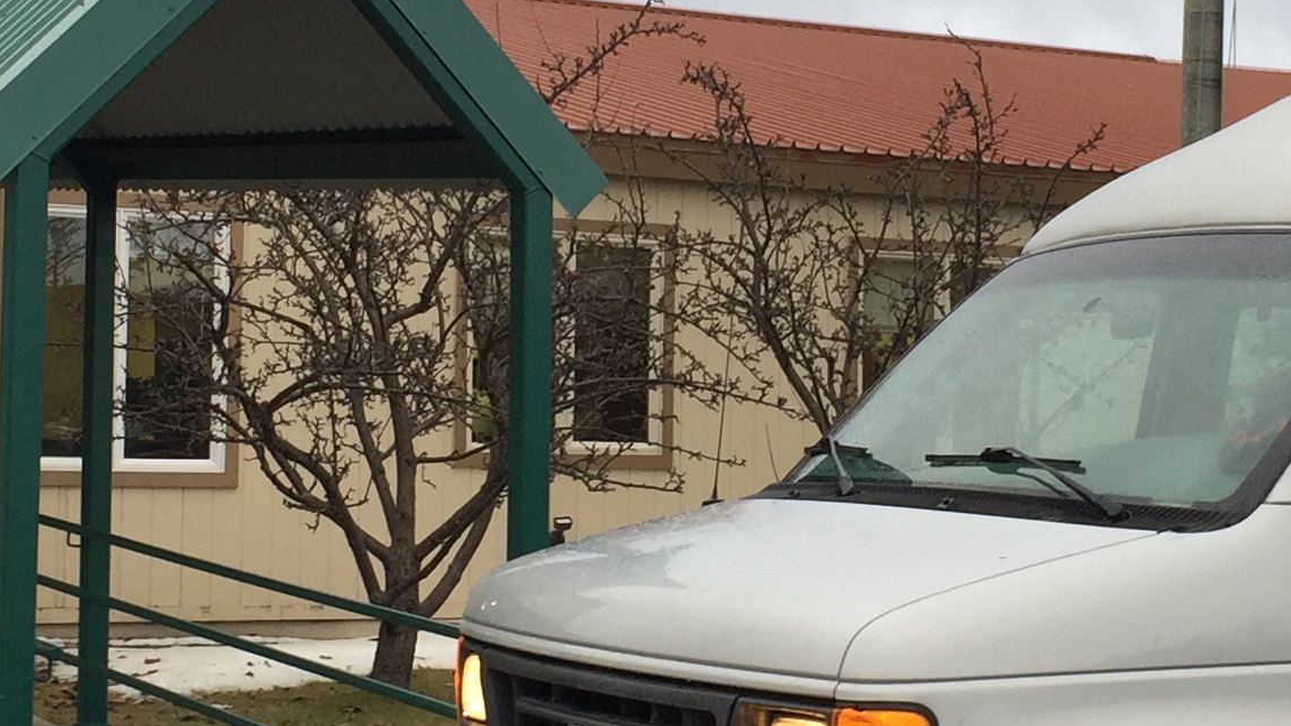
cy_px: 239
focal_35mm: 91
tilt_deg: +5.6
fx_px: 3115
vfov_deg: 13.3
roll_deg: -1.2
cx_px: 709
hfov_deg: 23.4
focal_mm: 4.15
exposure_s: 1/60
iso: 32
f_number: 2.2
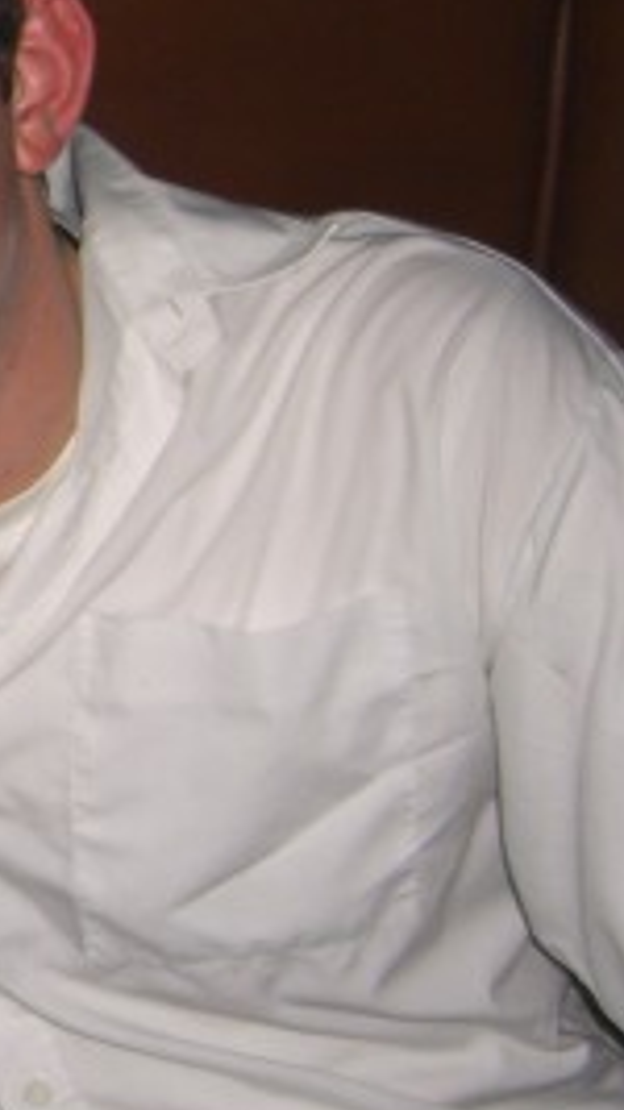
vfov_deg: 22.9
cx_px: -516
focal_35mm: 93
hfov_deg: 11.9
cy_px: 441
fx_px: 2738
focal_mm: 7.9
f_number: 2.8
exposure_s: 1/60
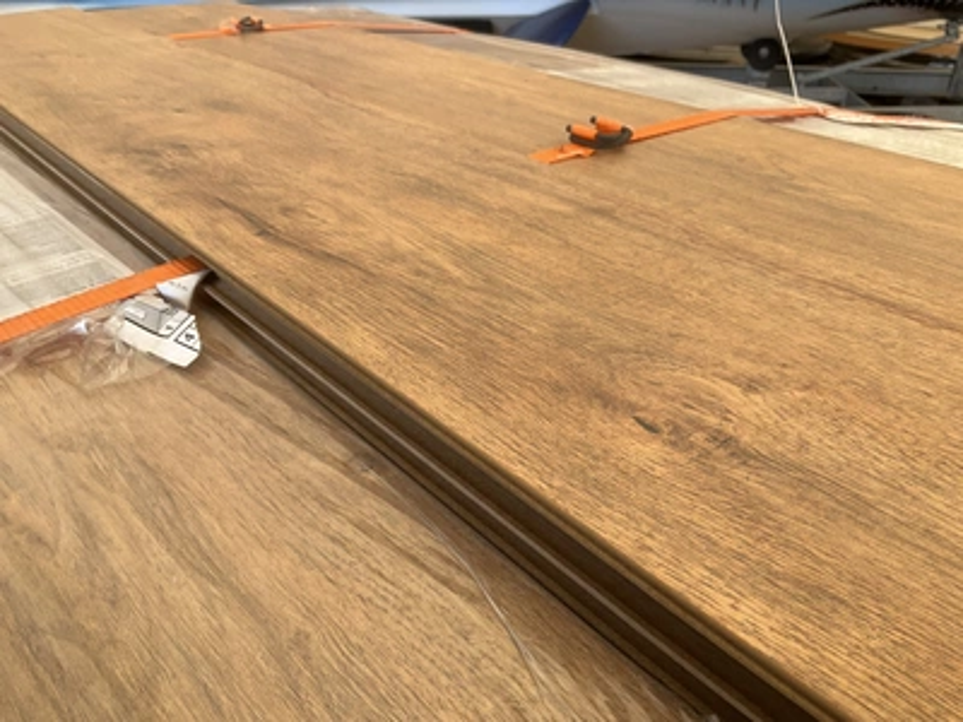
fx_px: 807
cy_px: 361
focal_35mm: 29
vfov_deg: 48.2
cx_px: 482
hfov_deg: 61.7
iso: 20
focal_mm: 3
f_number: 1.8
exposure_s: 1/138
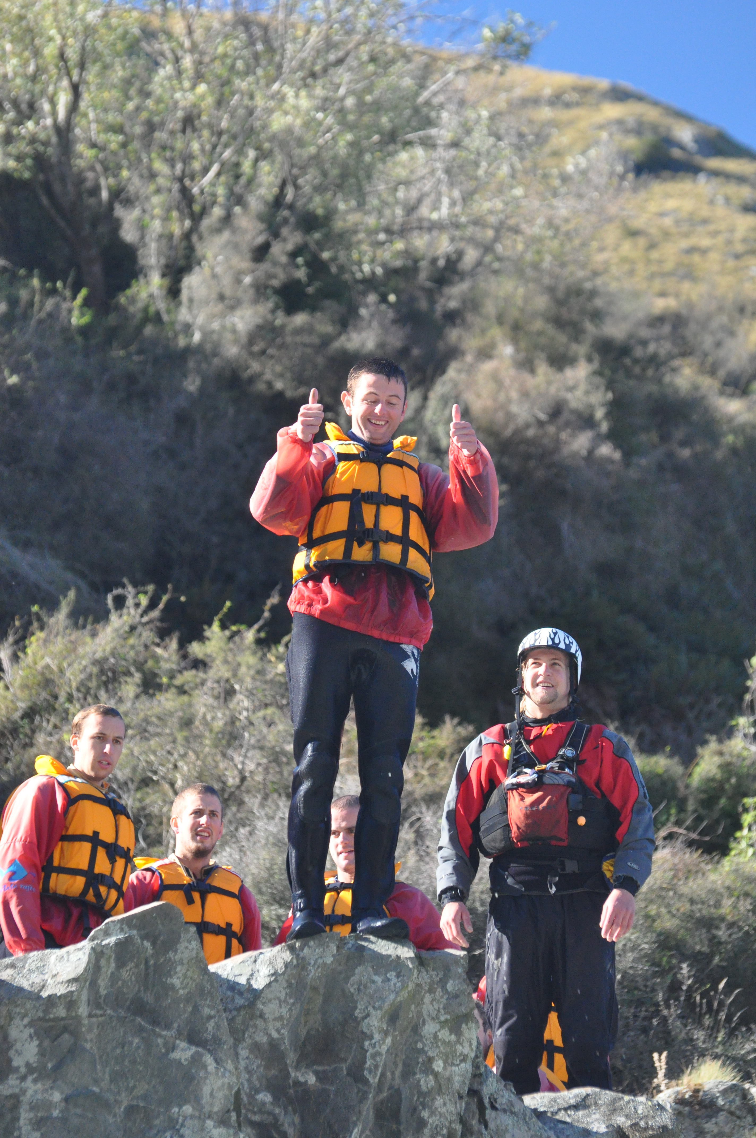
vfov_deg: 8.9
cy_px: 569
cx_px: 378
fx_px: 7342
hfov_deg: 5.9
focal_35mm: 232
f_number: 4.8
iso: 1600
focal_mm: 155
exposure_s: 1/500
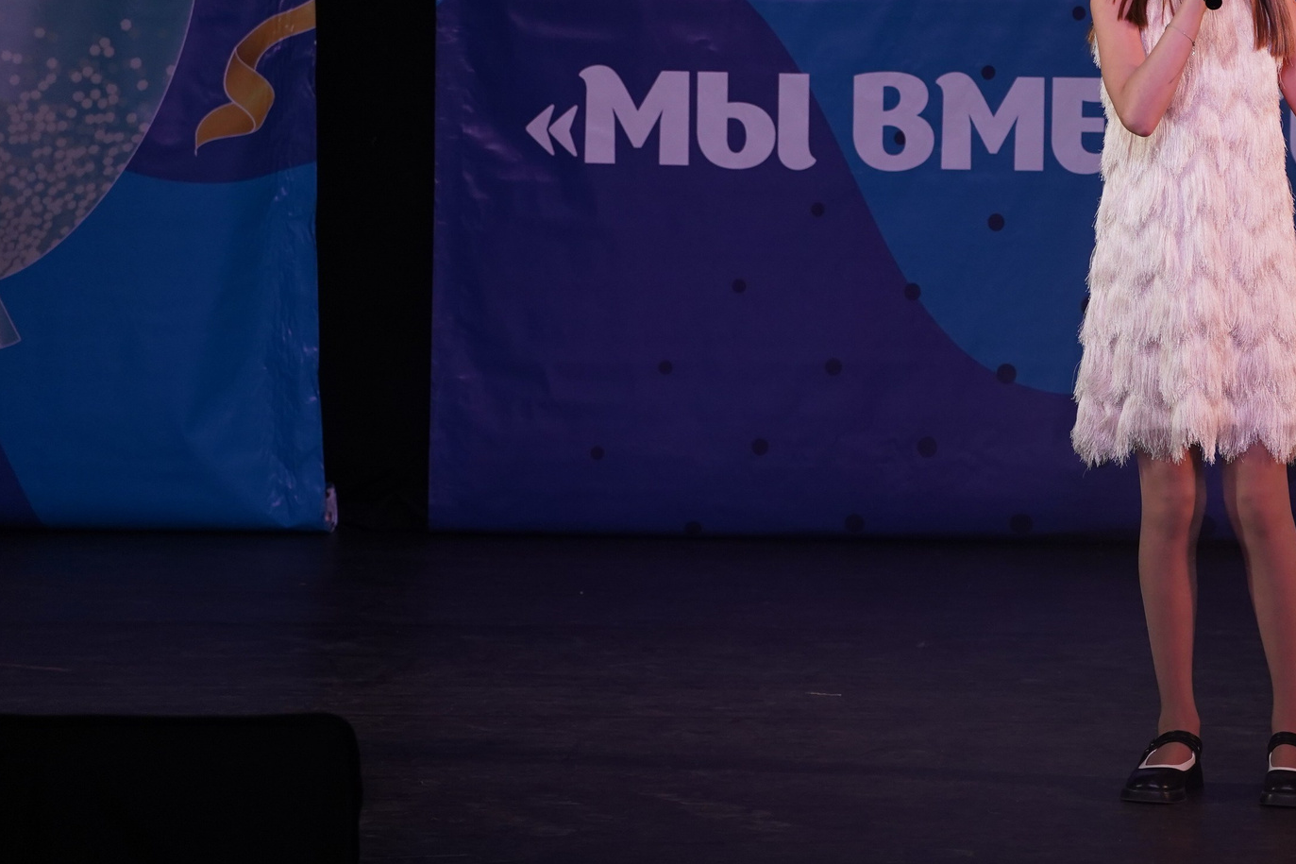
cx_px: 1204
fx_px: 8458
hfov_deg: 8.7
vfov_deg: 5.8
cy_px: 152
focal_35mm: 235
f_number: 5.6
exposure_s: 1/250
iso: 1600
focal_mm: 126
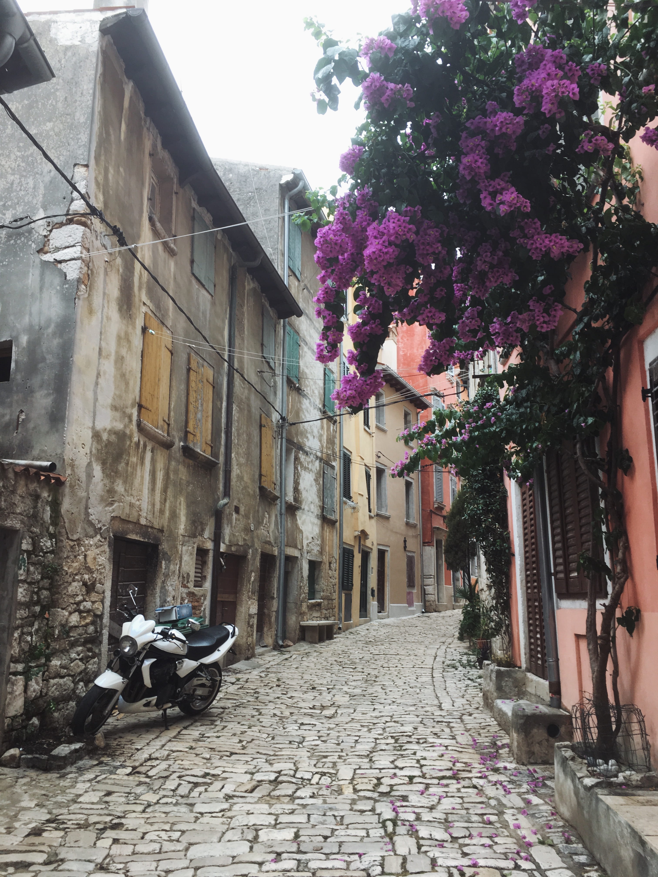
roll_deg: -0.4
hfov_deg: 48.2
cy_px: 438
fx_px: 735
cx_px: 329
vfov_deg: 61.7
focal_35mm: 29
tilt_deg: +11.6
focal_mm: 4.15
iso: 32
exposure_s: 1/100
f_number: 2.2
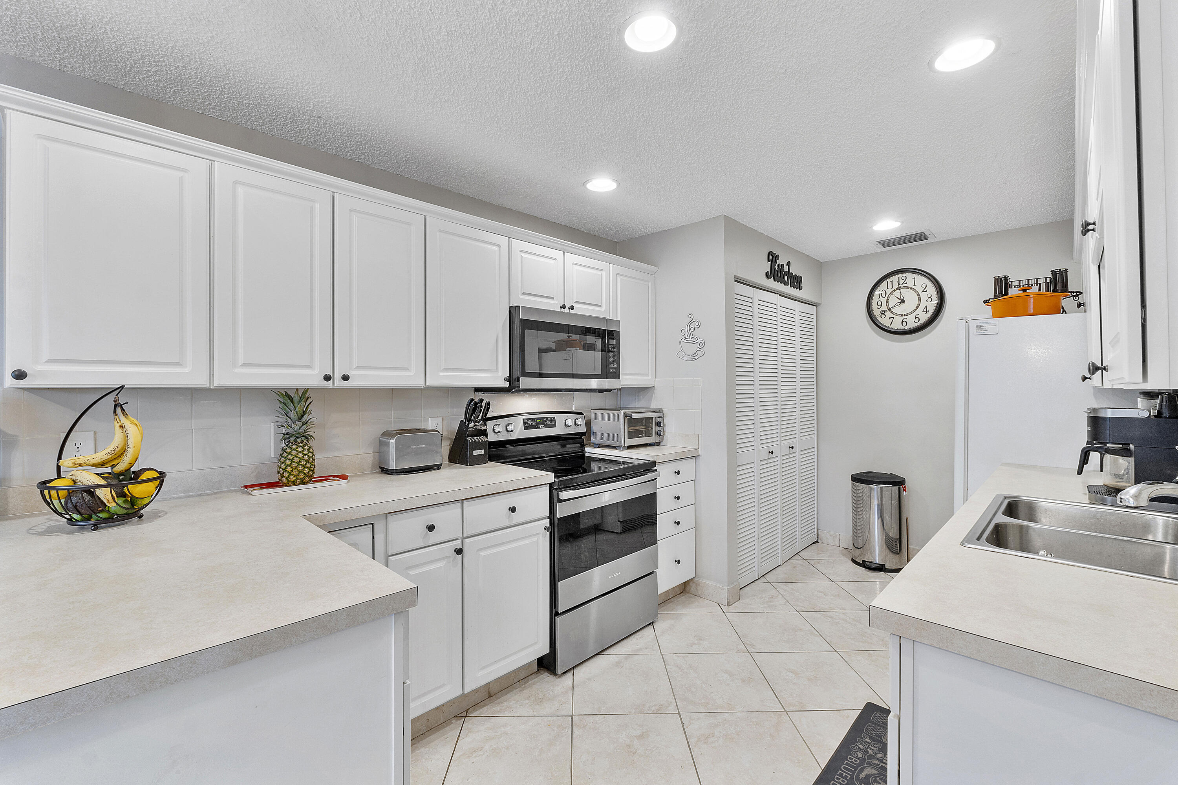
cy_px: 392
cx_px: 589
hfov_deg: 100.4
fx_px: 491
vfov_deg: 77.3
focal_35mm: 15
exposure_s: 1/2.5
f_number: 11
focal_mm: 10
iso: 160
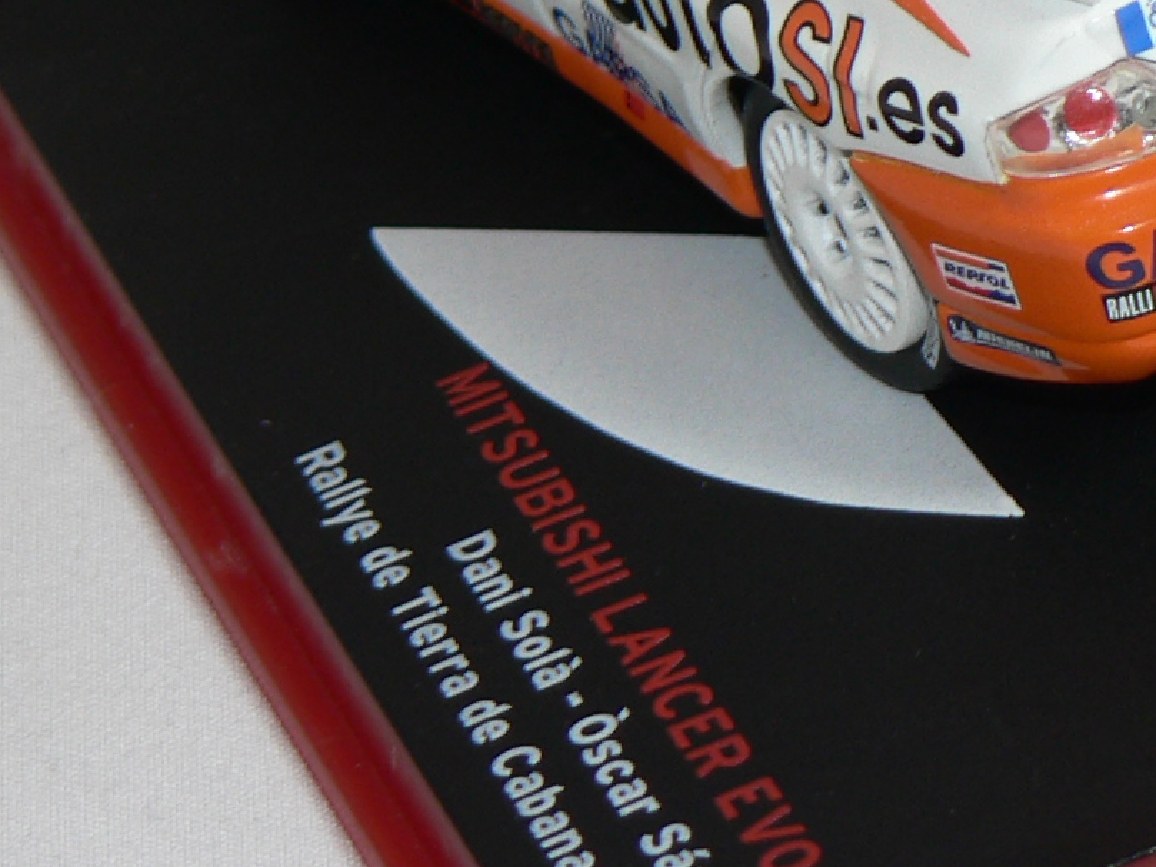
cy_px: -314
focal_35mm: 288
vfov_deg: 5.1
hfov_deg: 6.9
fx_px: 9619
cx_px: 960
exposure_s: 1/60
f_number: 3.2
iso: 80
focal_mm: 15.2
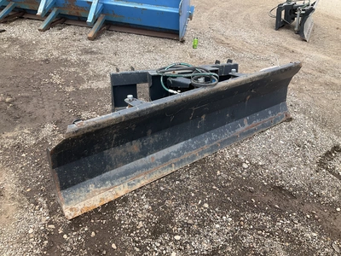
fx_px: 286
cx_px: 170
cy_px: 128
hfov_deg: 61.7
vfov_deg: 48.2
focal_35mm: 29
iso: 25
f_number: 1.8
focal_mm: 3
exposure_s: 1/465
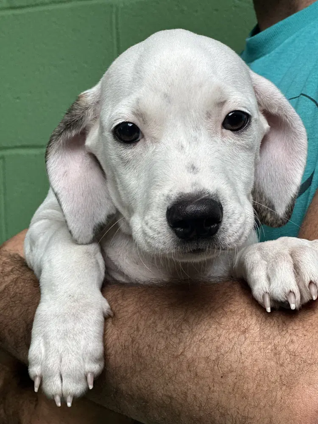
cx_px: 159
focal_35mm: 77
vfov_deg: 25.3
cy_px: 212
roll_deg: +1.0
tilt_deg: -3.3
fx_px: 943
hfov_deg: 19.1
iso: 64
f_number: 2.8
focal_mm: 9
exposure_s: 1/121
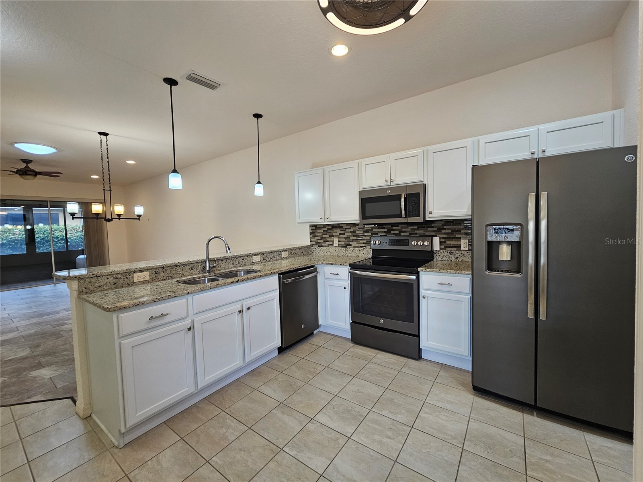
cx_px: 322
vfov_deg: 89.9
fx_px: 241
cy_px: 241
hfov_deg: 106.2
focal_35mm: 13
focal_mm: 2.2
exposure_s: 1/60
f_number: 2.2
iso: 100
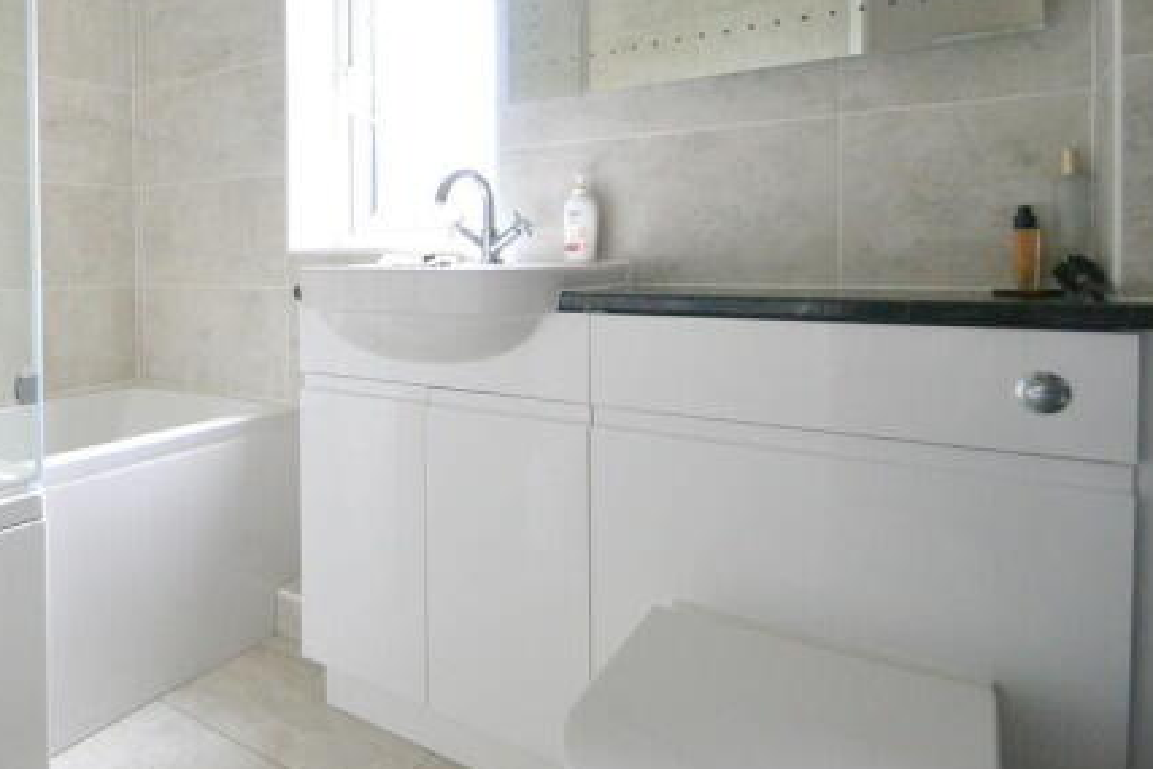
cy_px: 255
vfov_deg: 54.0
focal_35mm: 23
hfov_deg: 71.5
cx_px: 304
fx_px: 737
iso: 2200
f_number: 3.5
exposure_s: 1/60
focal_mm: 10
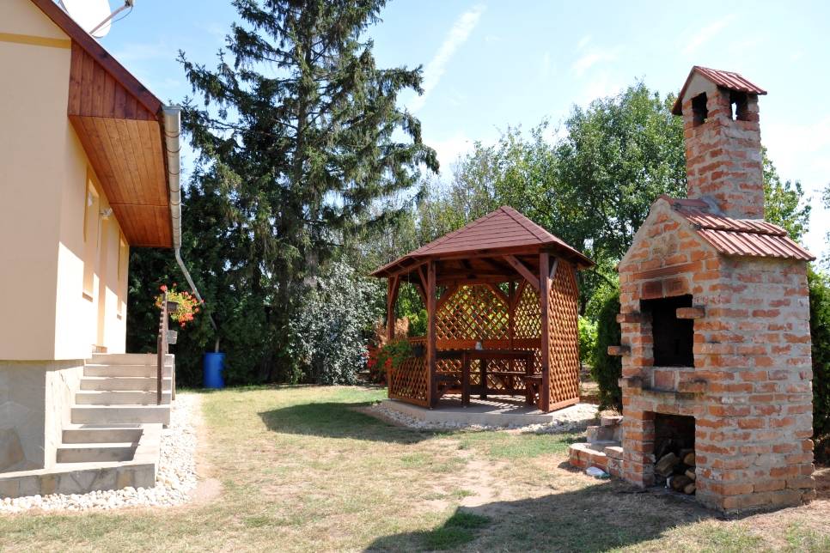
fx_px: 622
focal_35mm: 27
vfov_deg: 47.9
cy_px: 276
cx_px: 415
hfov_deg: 67.4
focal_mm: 18
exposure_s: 1/250
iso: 200
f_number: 8
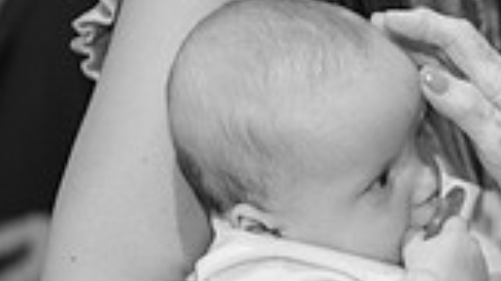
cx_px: 644
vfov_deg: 5.9
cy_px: 152
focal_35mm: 207
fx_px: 2749
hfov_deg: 10.2
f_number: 2.8
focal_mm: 50
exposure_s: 1/100
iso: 1000
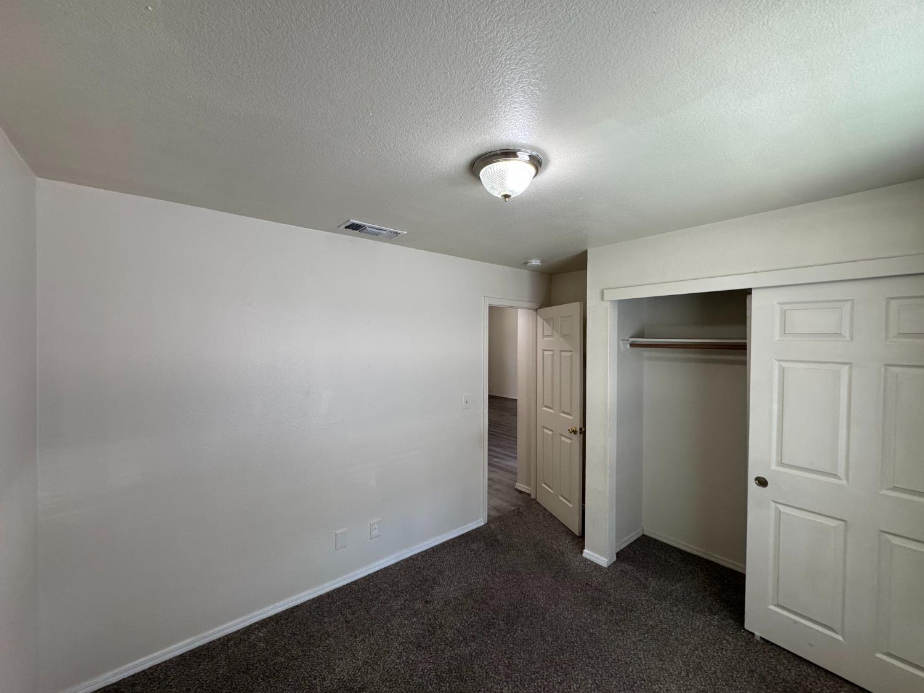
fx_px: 374
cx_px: 462
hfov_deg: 102.1
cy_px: 346
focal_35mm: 14
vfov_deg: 85.7
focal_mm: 2.22
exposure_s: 1/120
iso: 250
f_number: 2.2
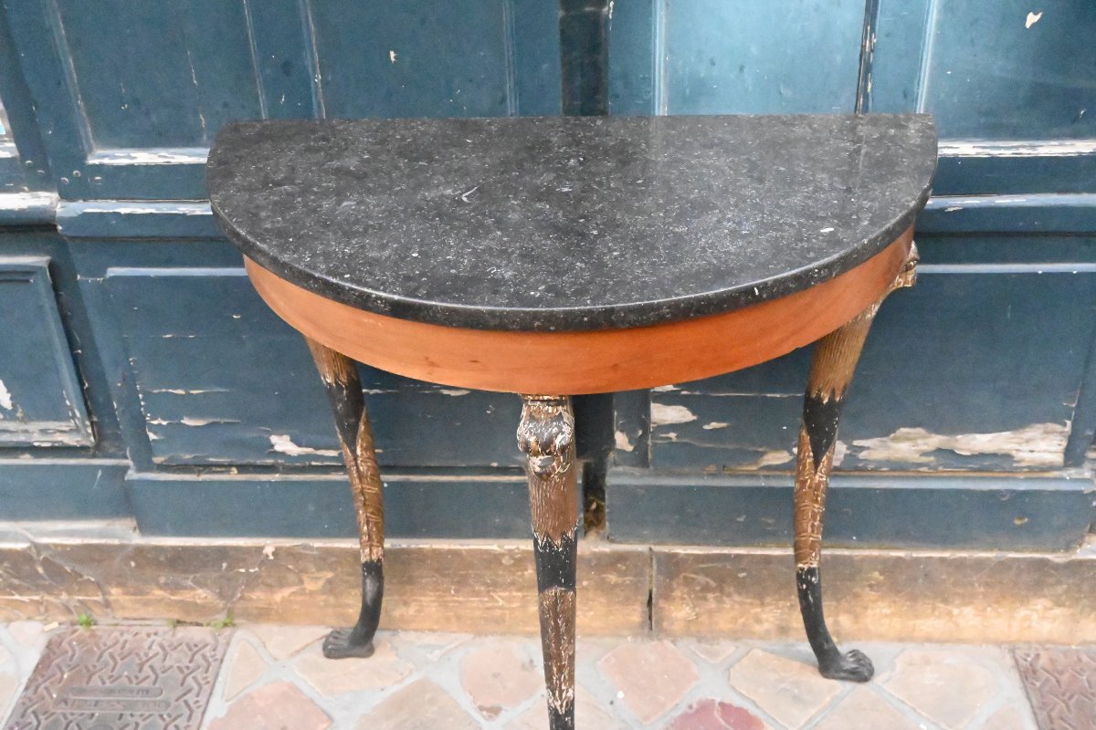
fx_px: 1164
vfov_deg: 34.8
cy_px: 365
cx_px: 548
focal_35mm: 38
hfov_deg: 50.4
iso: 32000
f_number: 6.3
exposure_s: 1/4000
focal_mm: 25.5
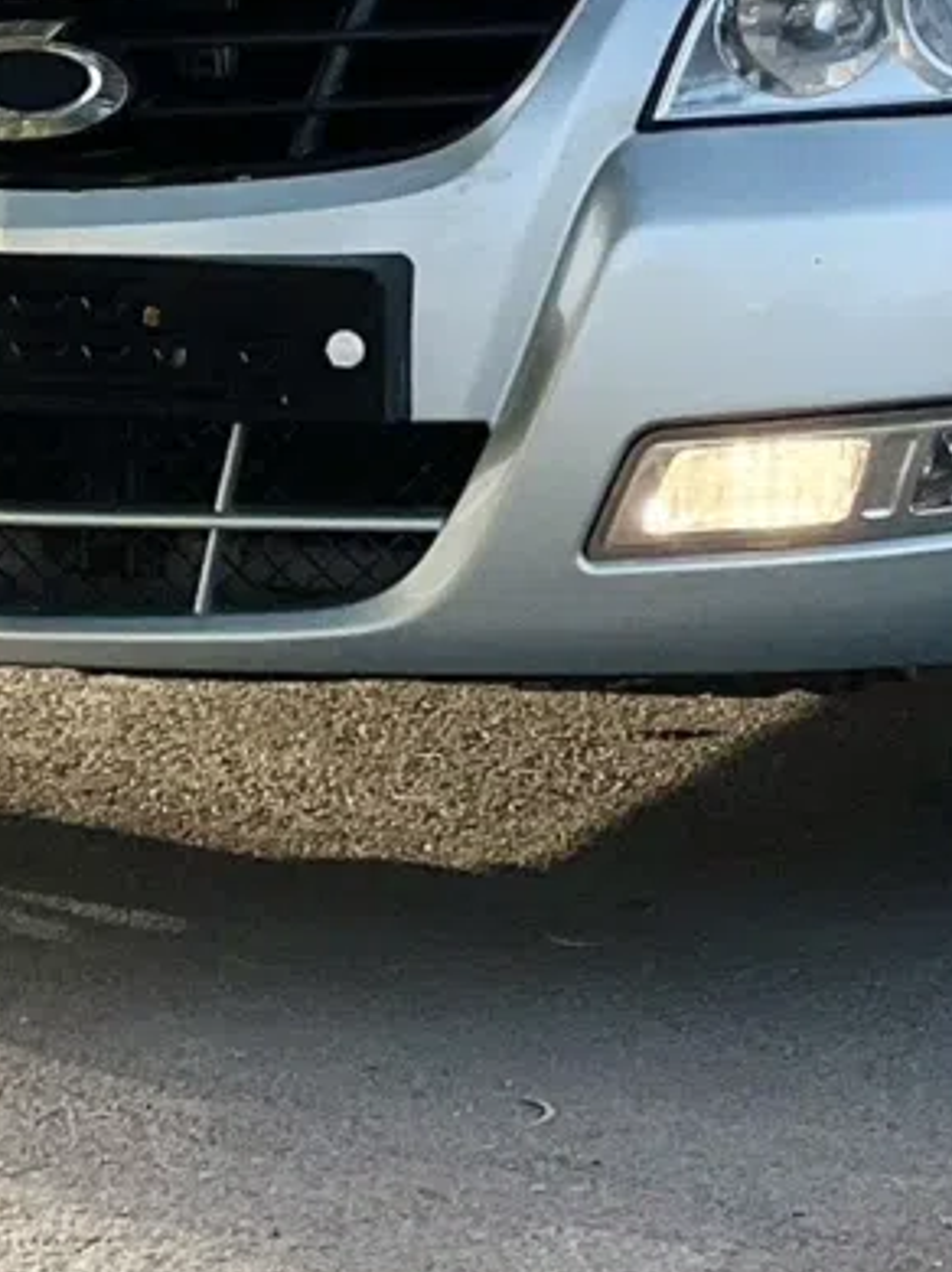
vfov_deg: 7.2
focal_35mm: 270
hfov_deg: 5.5
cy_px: -522
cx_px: 564
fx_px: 9911
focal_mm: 9
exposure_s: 1/440
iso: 32
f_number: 2.8
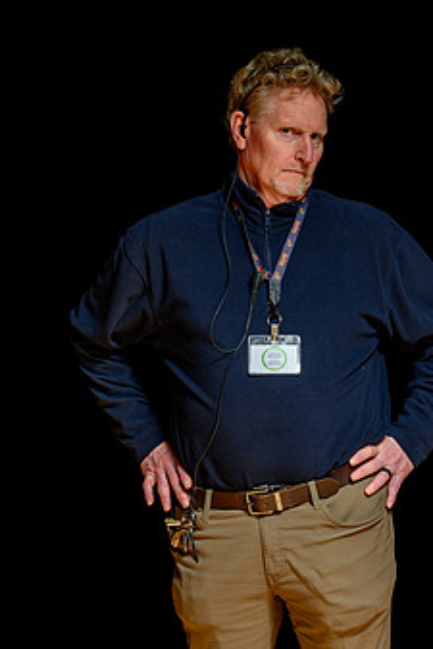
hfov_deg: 17.0
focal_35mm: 80
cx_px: 292
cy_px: 425
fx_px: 1442
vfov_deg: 25.2
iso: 64
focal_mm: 27.5
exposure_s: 1/200
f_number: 5
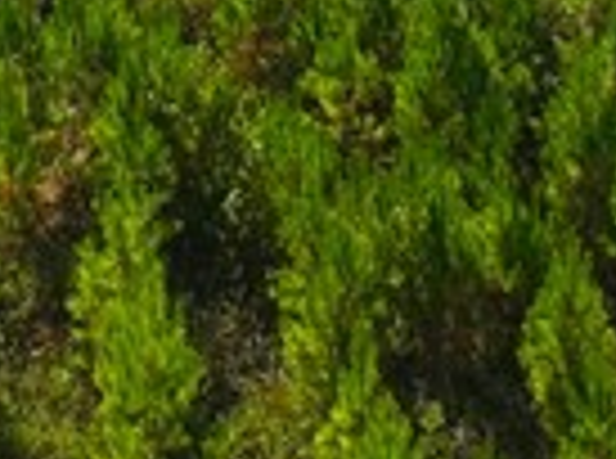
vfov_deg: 6.9
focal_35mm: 180
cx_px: -72
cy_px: -1186
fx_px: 3195
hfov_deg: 10.9
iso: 230
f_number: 2.8
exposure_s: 1/500
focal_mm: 12.29
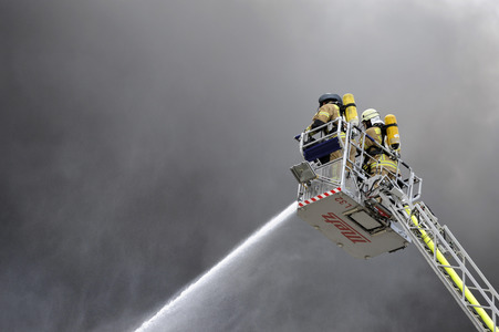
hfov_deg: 11.1
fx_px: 2562
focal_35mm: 185
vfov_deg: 7.4
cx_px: 250
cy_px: 166
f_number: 3.5
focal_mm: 185
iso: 500
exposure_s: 1/2000
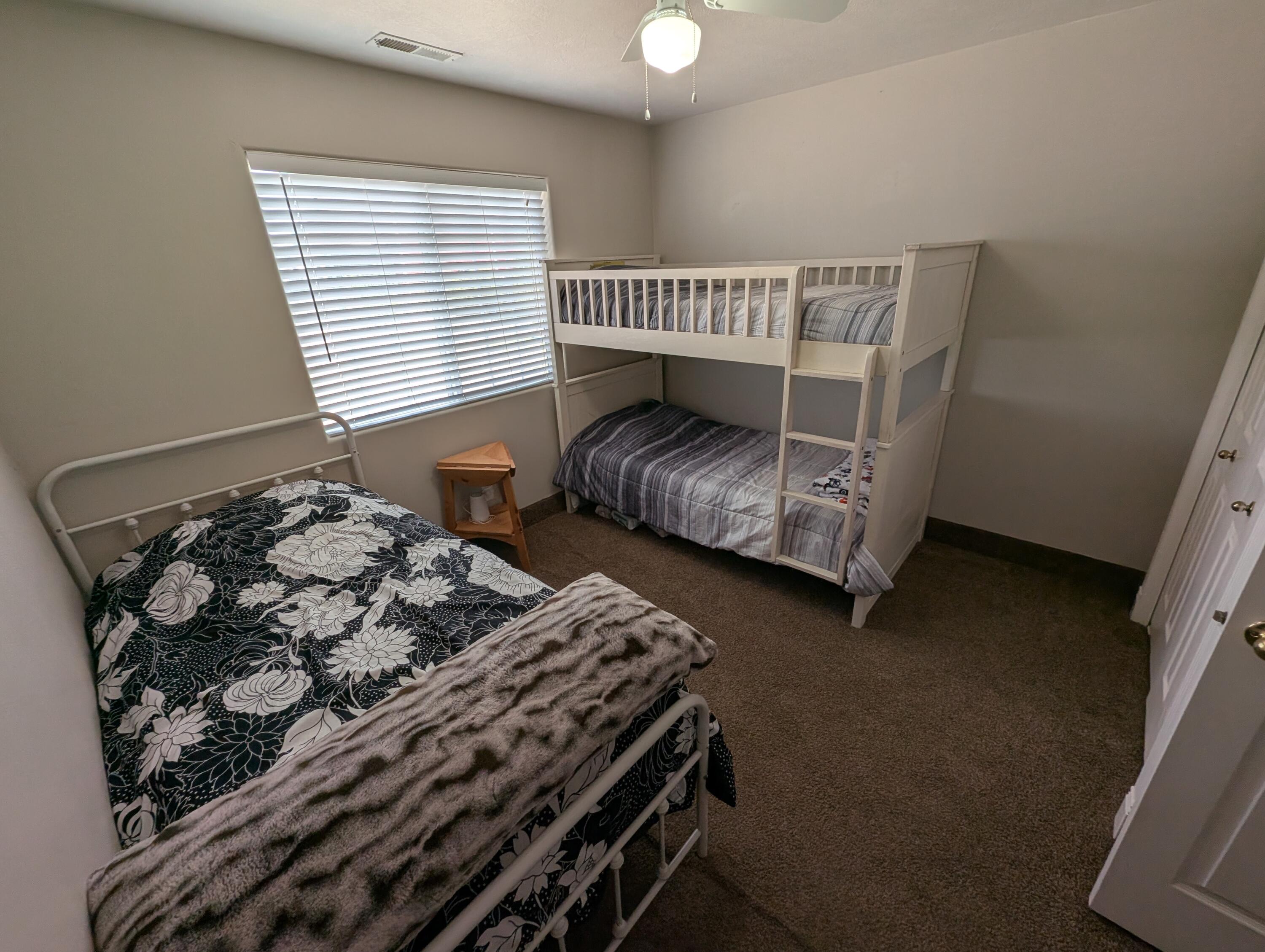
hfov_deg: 106.1
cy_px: 476
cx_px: 632
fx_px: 476
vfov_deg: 90.0
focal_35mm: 13
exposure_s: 1/104
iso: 41
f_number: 2.2
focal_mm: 1.95
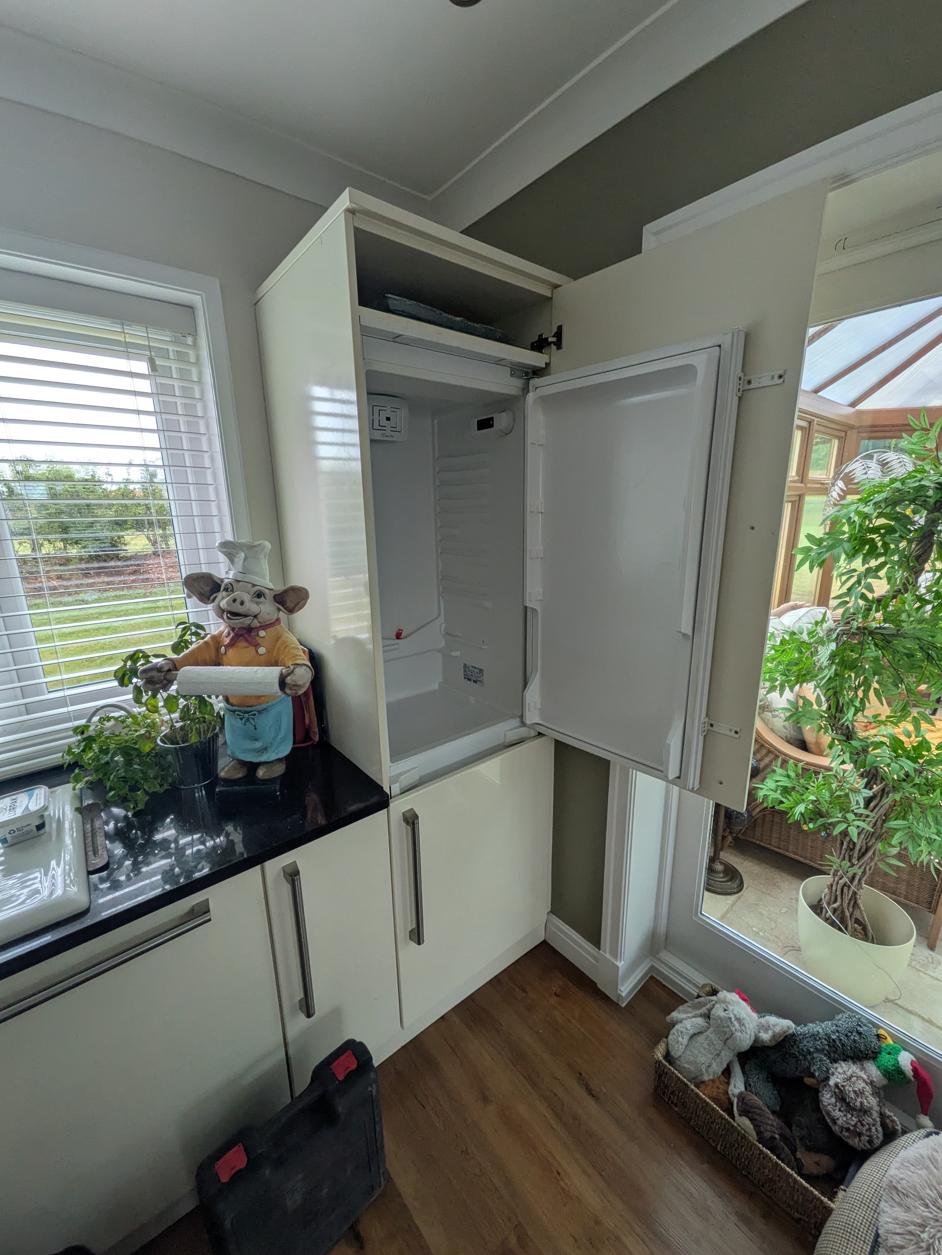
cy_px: 628
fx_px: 508
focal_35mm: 14
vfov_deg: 102.1
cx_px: 471
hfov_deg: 85.7
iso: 114
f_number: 2.2
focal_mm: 1.85
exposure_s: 1/134
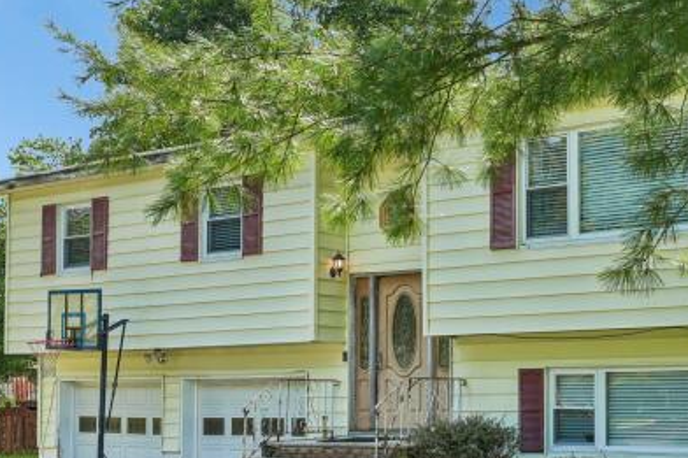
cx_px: 525
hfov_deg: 33.8
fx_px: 1106
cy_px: 333
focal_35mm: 58
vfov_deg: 23.2
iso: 100
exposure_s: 1/80
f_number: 8
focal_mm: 31.5
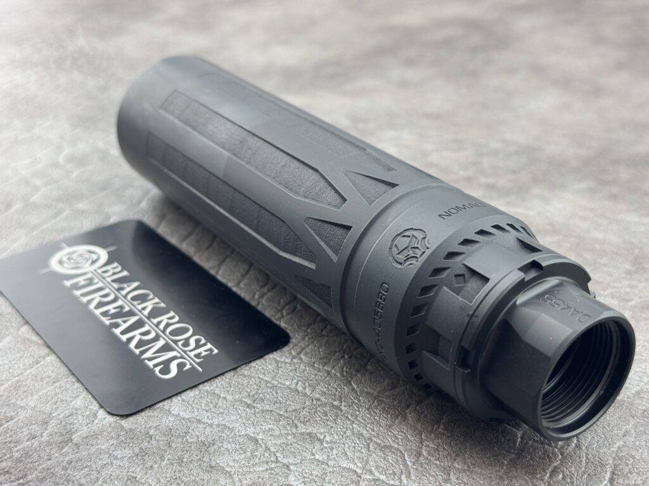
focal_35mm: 48
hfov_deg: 39.7
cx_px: 324
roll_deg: +1.3
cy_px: 243
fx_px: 900
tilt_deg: -29.9
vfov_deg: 30.3
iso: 100
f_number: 1.78
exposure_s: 1/120
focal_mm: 6.76
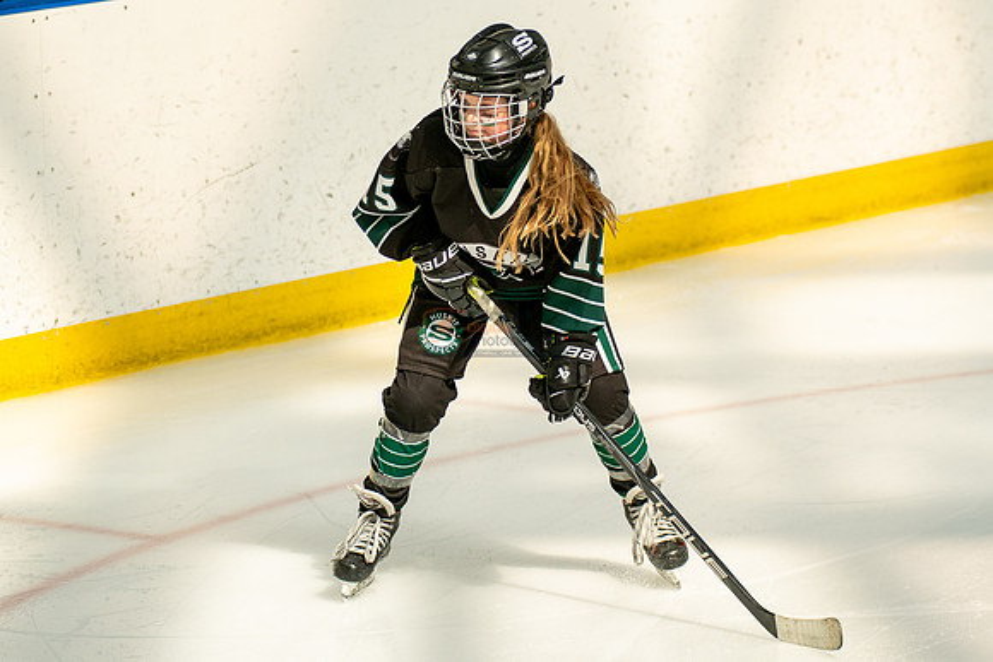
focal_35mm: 187
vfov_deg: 7.3
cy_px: 178
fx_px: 5172
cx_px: 512
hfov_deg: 11.0
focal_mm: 120
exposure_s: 1/4000
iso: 1600
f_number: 3.5
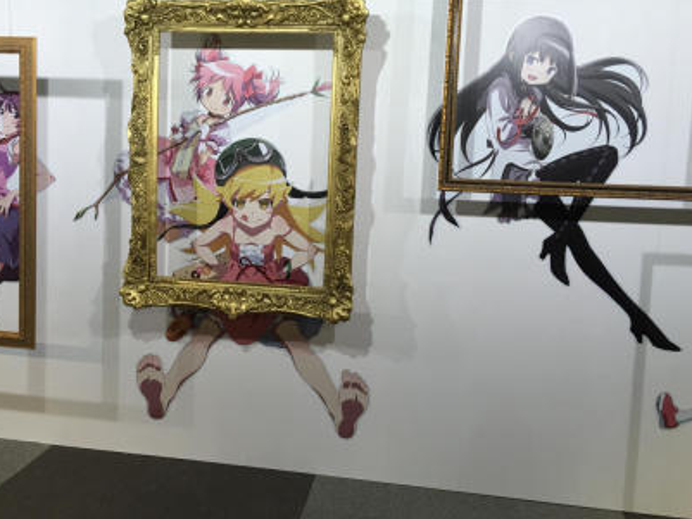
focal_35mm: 37
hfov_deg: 49.8
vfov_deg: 38.6
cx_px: 280
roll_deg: -1.4
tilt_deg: -5.3
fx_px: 740
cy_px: 231
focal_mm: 4.15
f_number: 2.2
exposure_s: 1/40
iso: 25
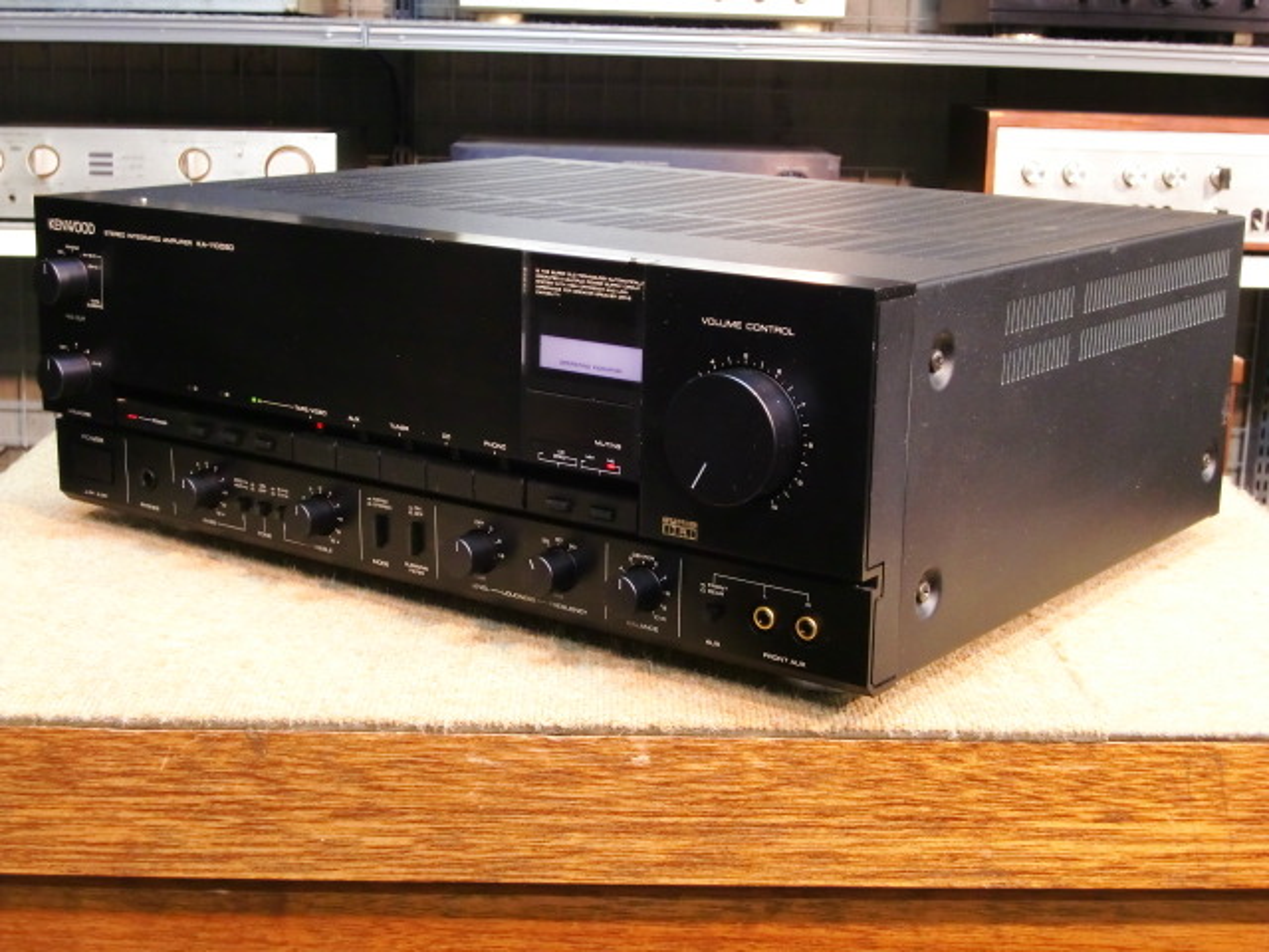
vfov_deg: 26.6
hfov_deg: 34.9
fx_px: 2016
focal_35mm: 55
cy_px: 476
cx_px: 634
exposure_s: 1/13
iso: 400
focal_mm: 9.8
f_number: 3.6
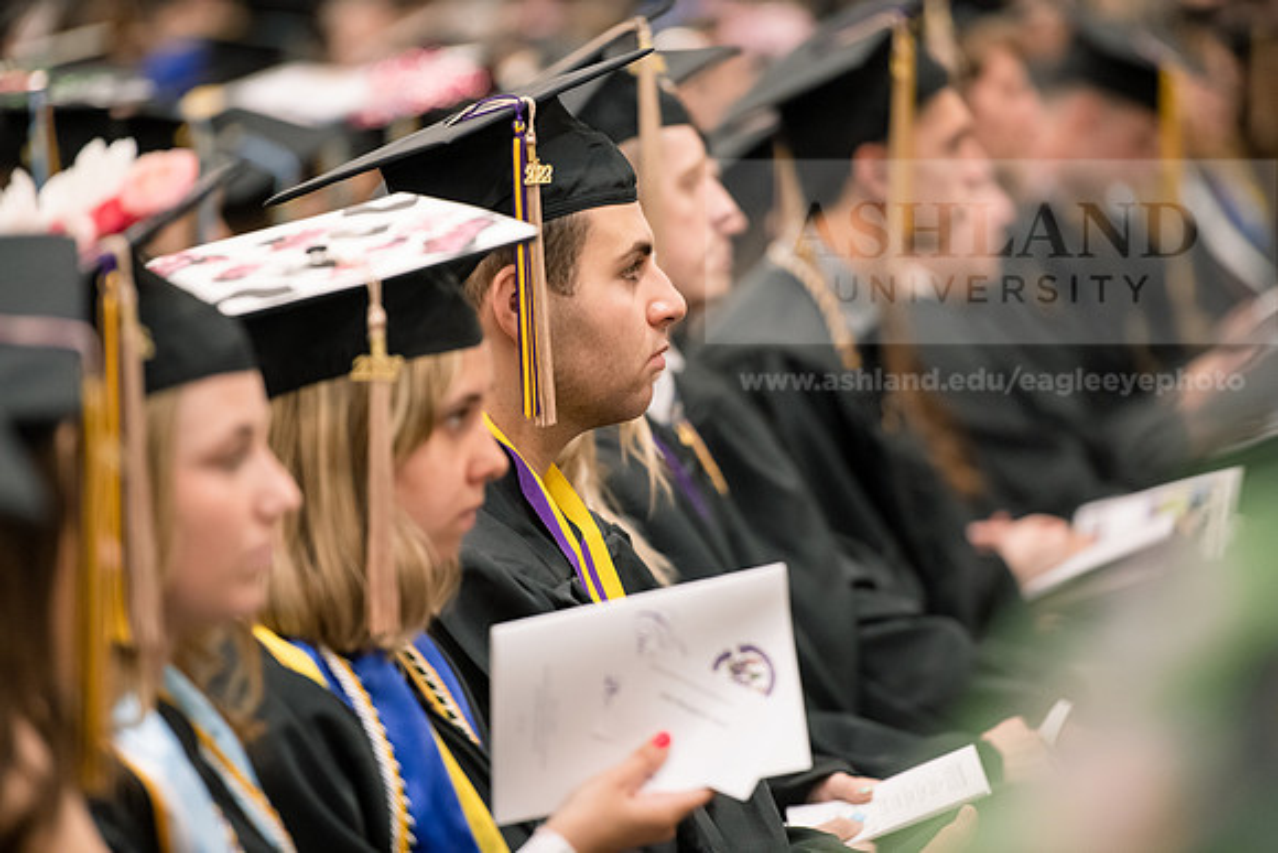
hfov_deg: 10.3
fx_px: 7101
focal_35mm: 200
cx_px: 639
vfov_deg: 6.9
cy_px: 426
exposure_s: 1/200
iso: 3200
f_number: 3.2
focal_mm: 200
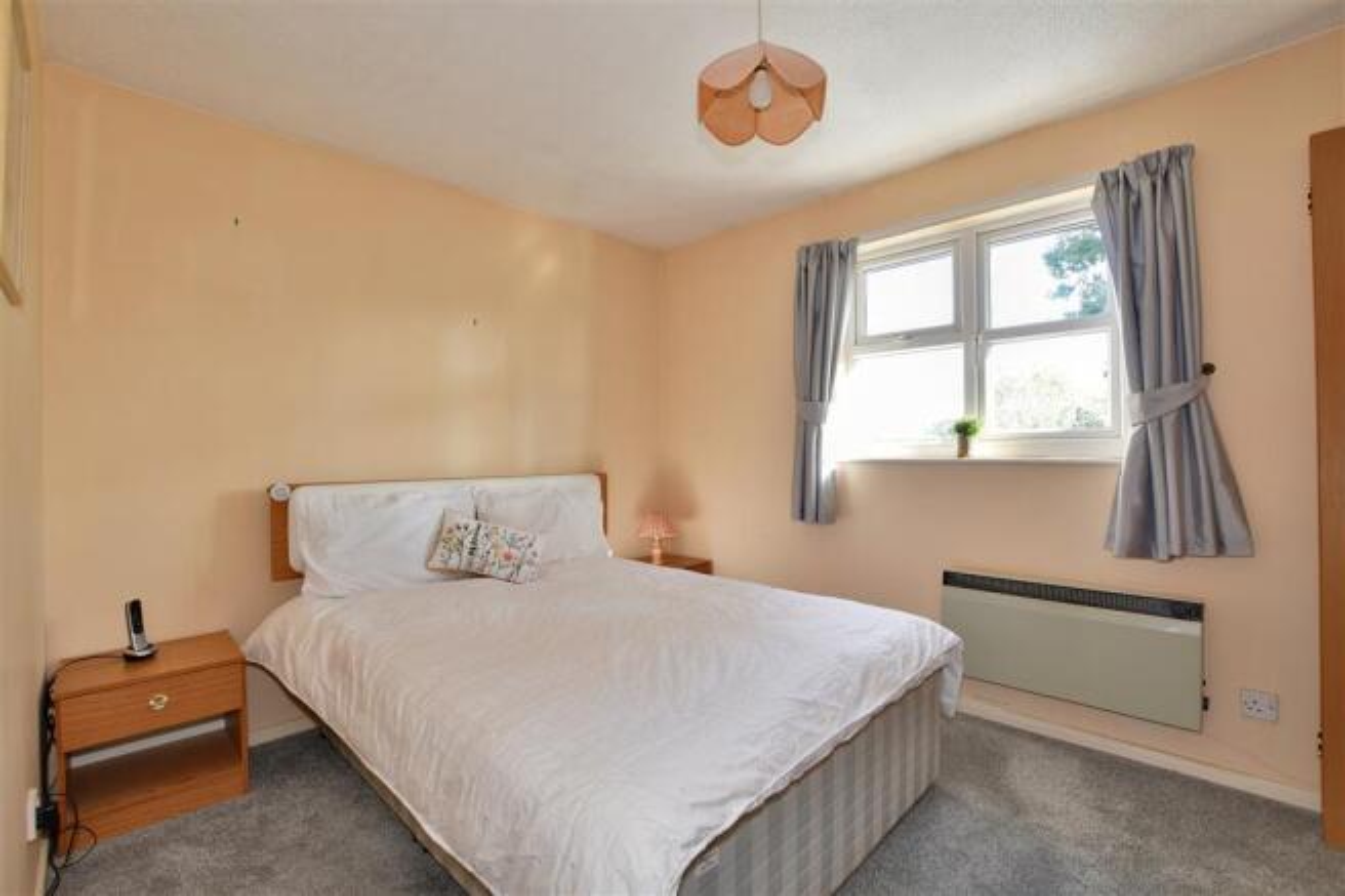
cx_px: 672
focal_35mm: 15
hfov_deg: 100.4
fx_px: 560
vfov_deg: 77.3
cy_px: 448
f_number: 8
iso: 160
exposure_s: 1/15
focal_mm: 10
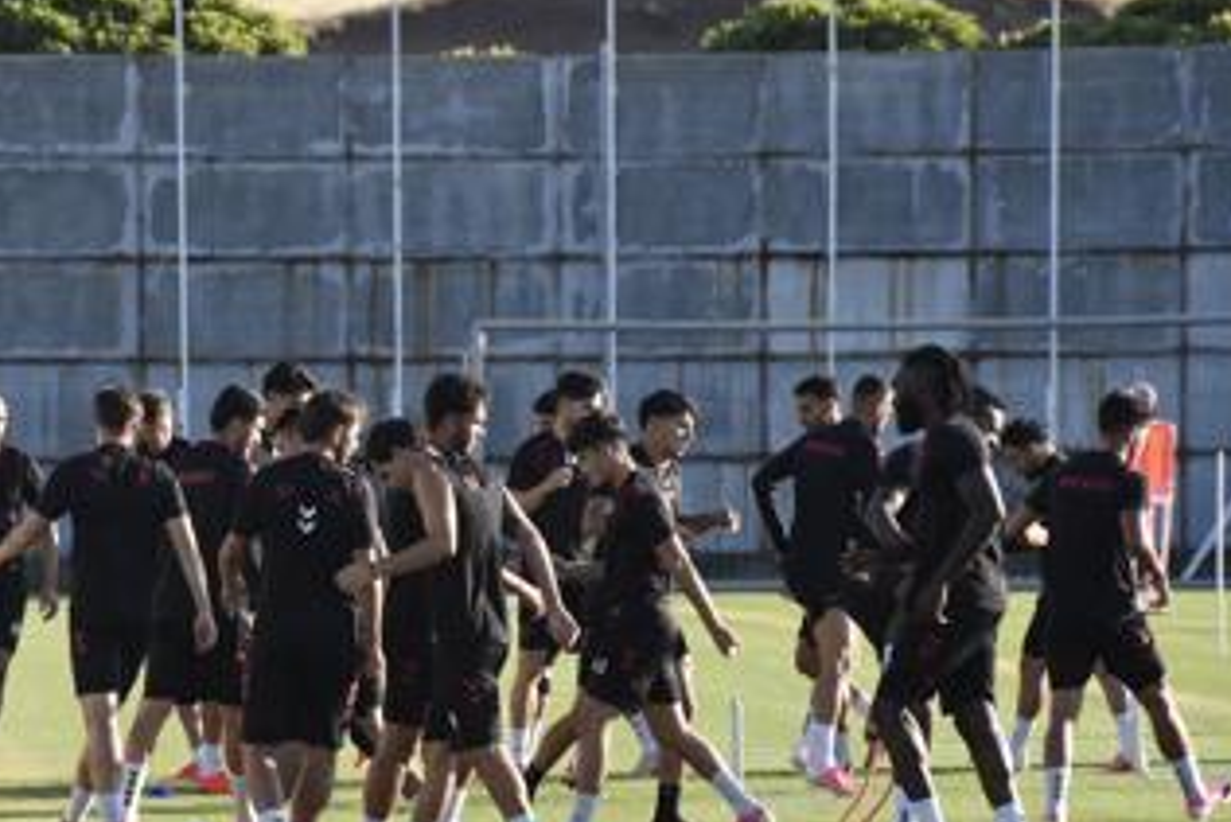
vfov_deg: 4.2
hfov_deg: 6.4
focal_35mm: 324
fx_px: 11084
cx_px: 458
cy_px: 608
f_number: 8
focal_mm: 130
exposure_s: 1/1000
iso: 800
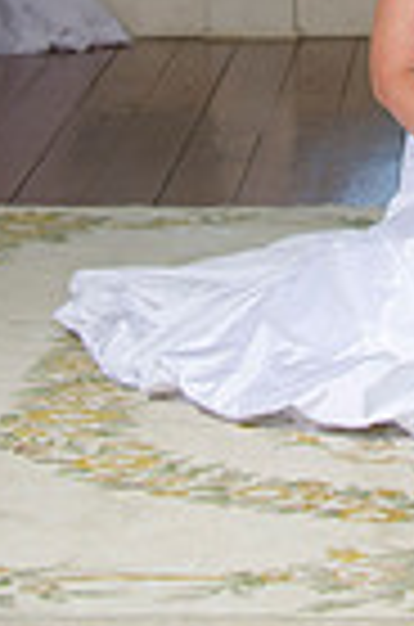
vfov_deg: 8.9
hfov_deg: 6.0
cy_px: -302
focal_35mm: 227
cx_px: 574
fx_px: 3935
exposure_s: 1/80
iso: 400
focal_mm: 70
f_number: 3.2
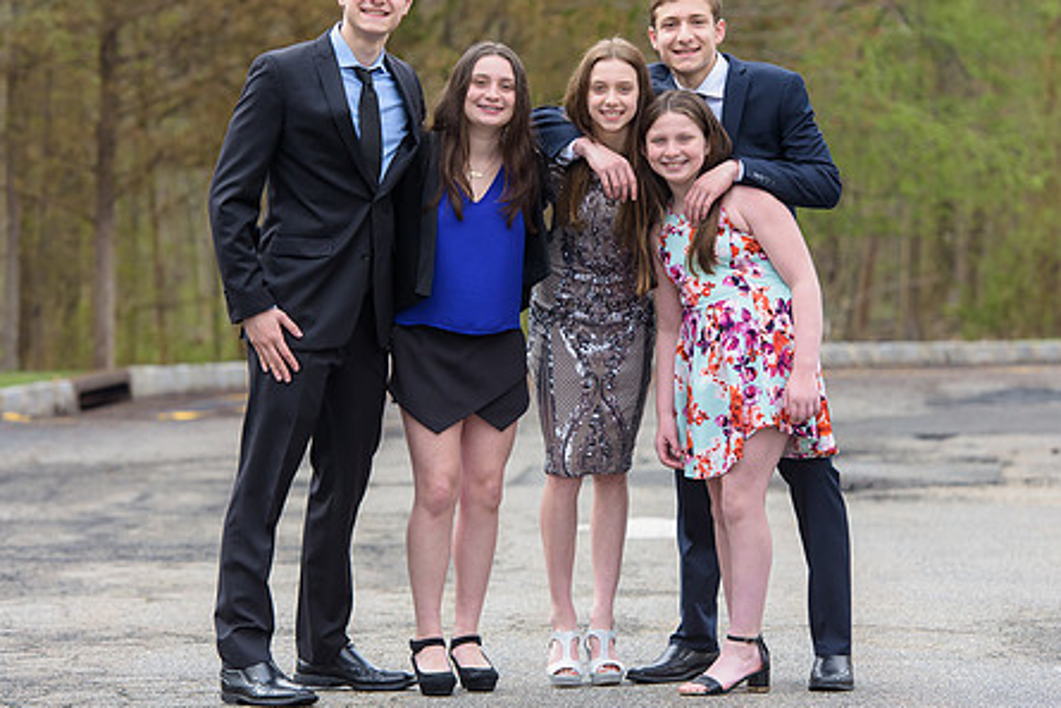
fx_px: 5188
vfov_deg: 7.8
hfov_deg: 11.7
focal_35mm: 176
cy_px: 263
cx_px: 591
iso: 400
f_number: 5
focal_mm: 135
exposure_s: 1/800
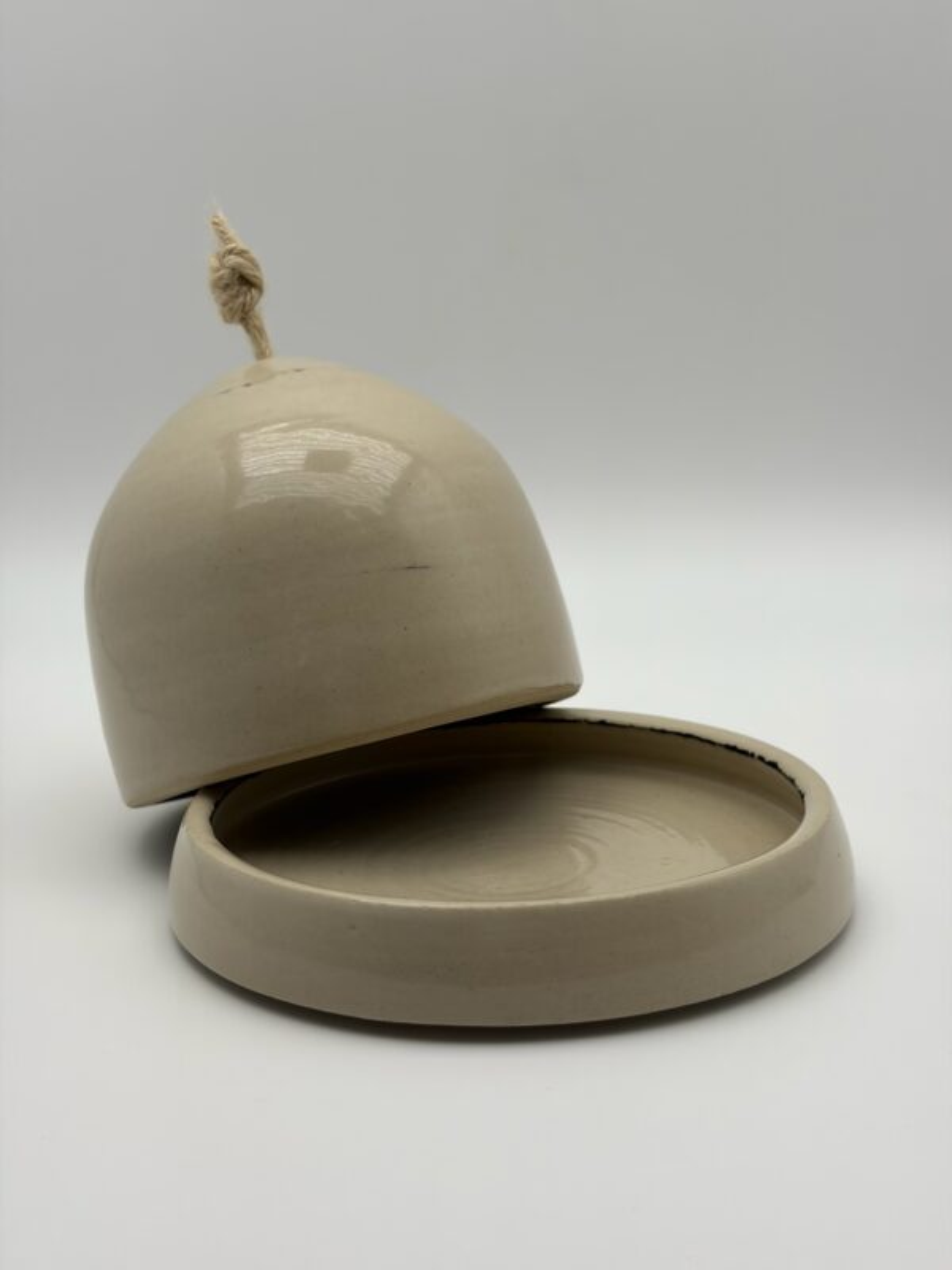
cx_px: 476
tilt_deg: -14.2
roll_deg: +1.7
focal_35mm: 52
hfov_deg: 28.0
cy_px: 635
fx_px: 1907
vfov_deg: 36.8
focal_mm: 5.96
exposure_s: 1/2012
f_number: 1.6
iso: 32
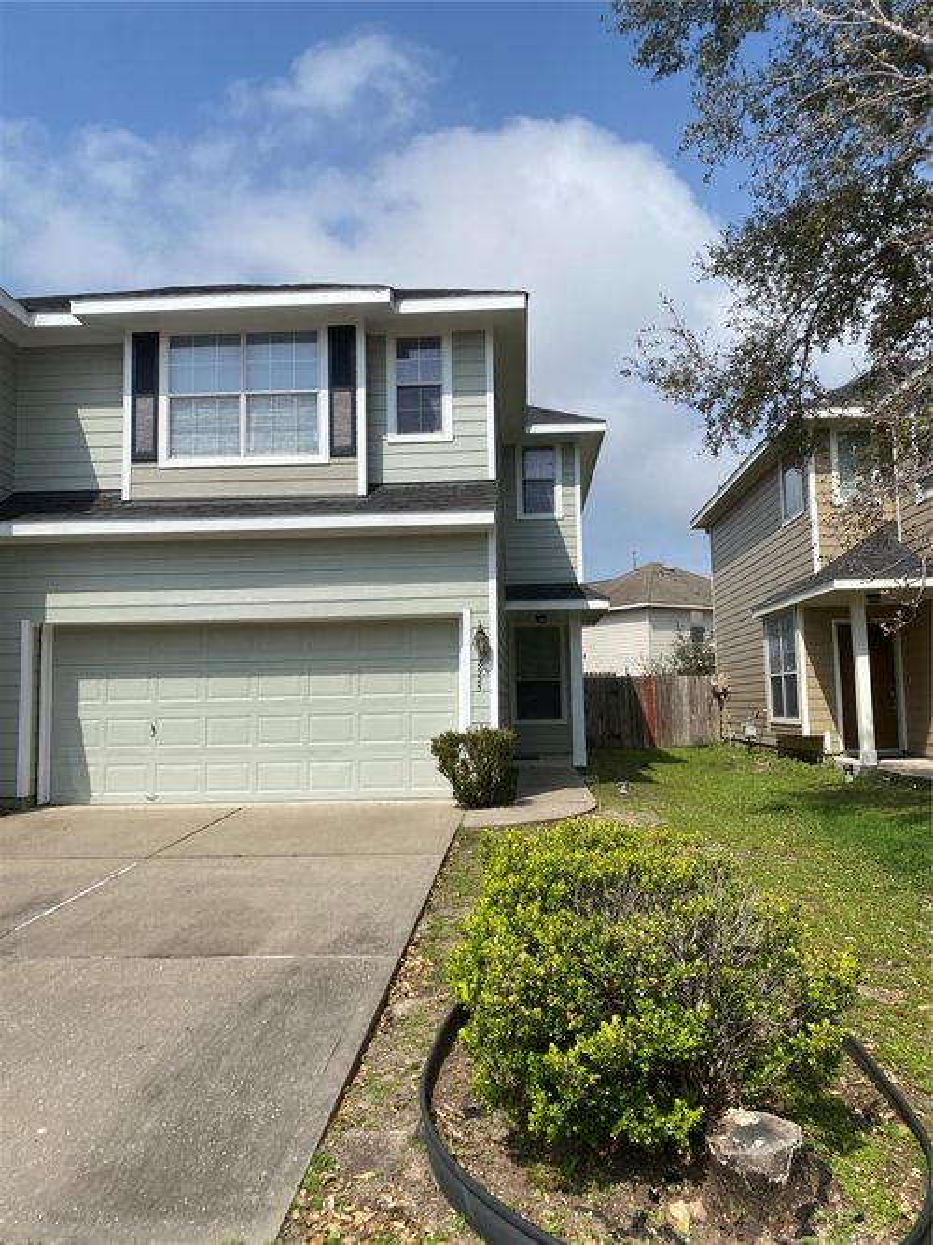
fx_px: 935
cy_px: 622
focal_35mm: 26
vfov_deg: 67.3
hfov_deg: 53.0
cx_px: 466
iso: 32
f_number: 1.8
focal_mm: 4.25
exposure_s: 1/5025
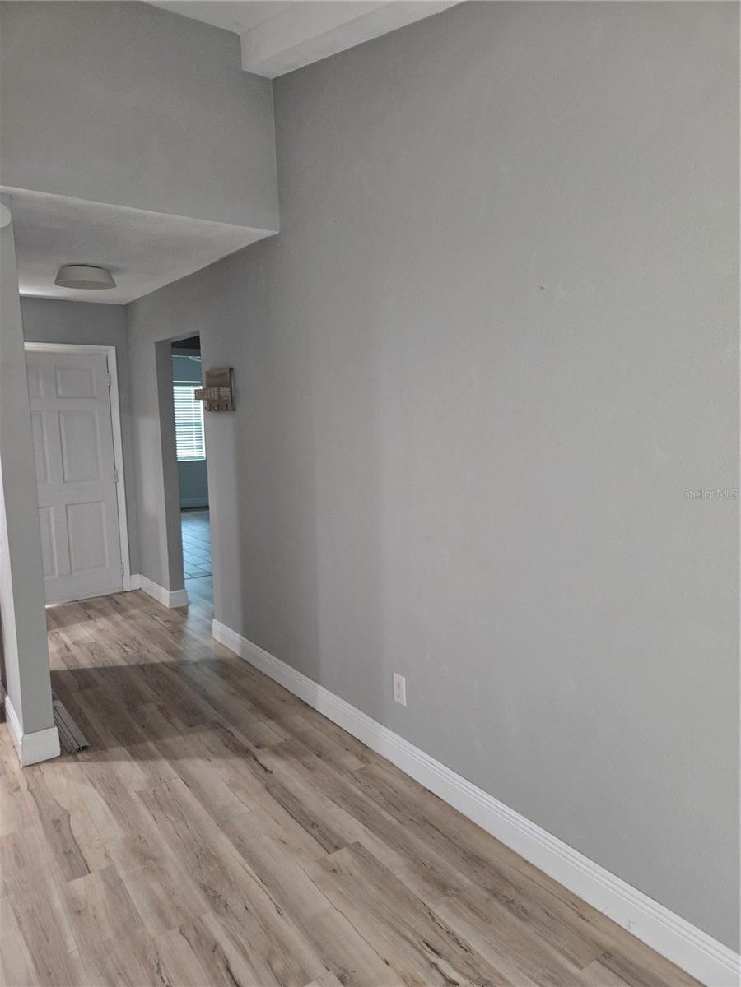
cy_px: 494
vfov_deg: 73.9
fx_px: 656
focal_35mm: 23
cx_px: 370
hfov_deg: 58.9
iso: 125
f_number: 1.8
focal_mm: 5.4
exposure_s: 1/24
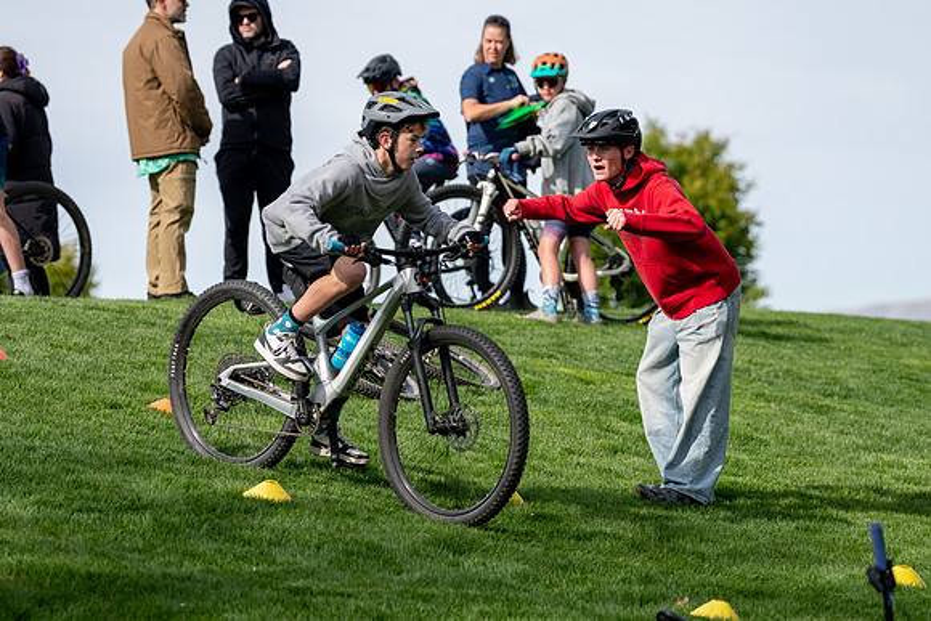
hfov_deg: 10.5
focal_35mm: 195
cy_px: 310
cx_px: 466
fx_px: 5044
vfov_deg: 7.0
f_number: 3.5
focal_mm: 130
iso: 200
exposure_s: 1/2000
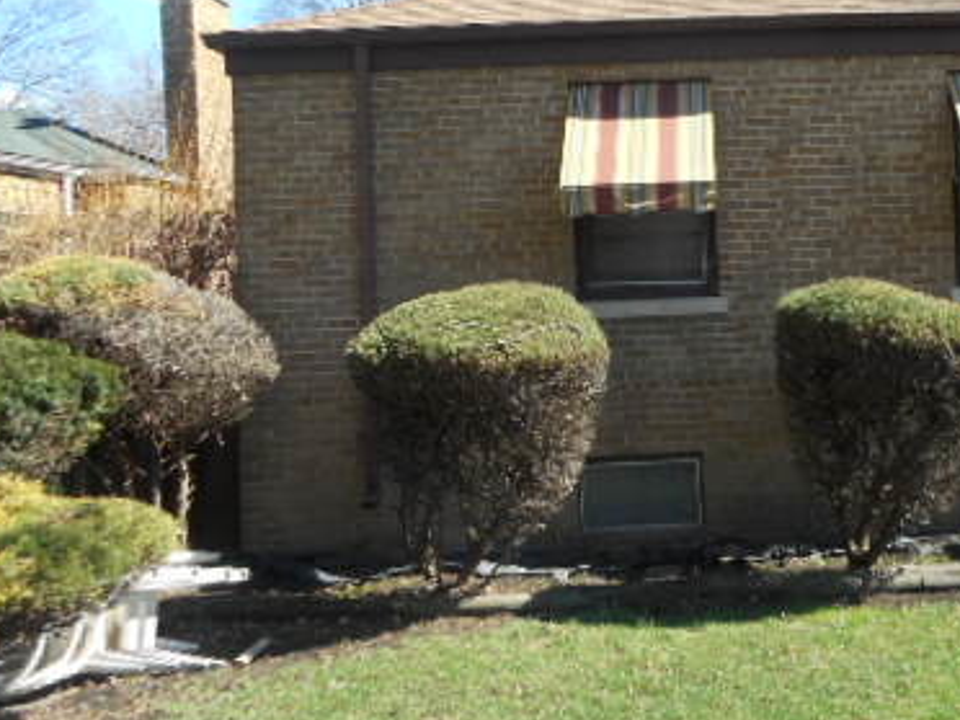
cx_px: 748
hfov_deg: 42.2
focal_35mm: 43
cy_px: 214
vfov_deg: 33.2
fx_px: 1193
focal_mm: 4.5
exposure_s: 1/250
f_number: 3.7
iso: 80
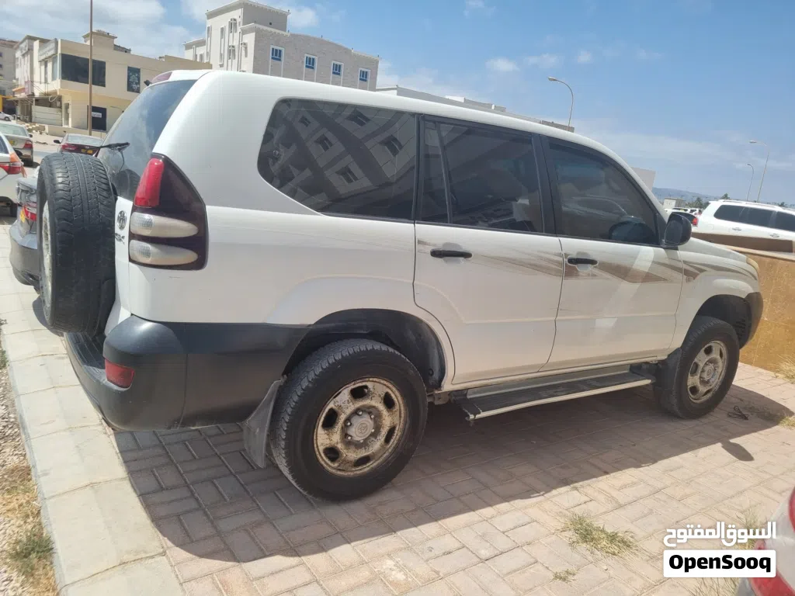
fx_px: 597
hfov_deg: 67.3
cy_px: 298
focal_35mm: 26
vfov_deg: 53.1
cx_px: 398
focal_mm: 5.4
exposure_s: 1/2936
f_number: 1.8
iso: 50
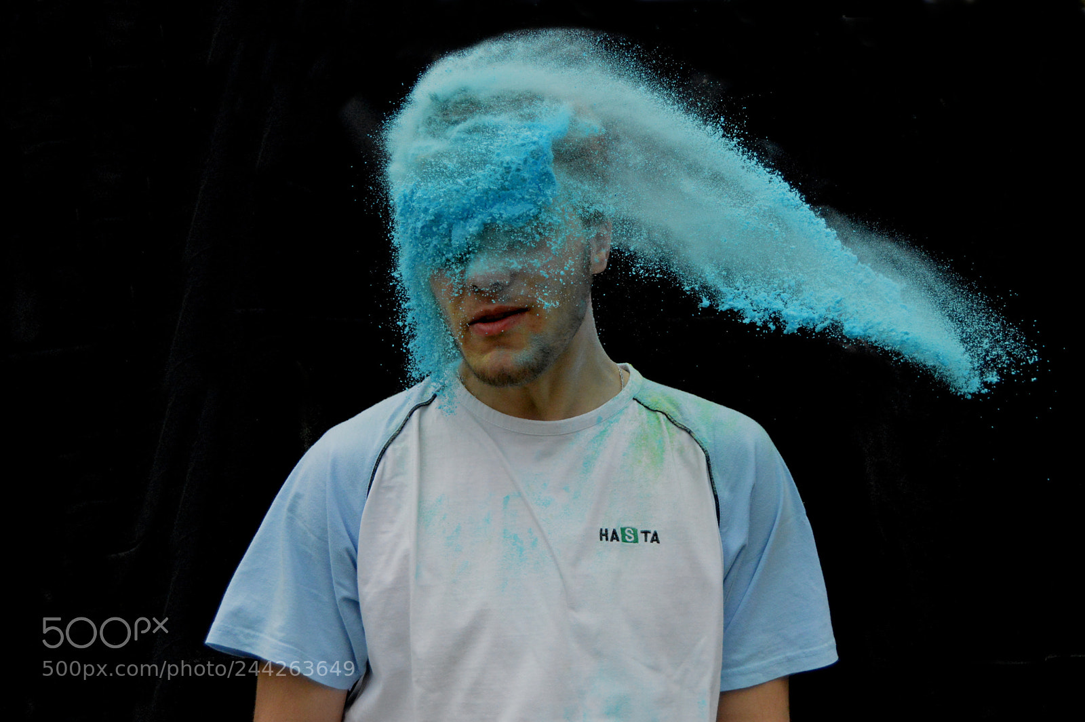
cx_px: 542
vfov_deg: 28.9
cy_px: 361
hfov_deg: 42.4
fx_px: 1400
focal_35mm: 46
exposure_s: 1/4000
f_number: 4.2
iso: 3200
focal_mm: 31
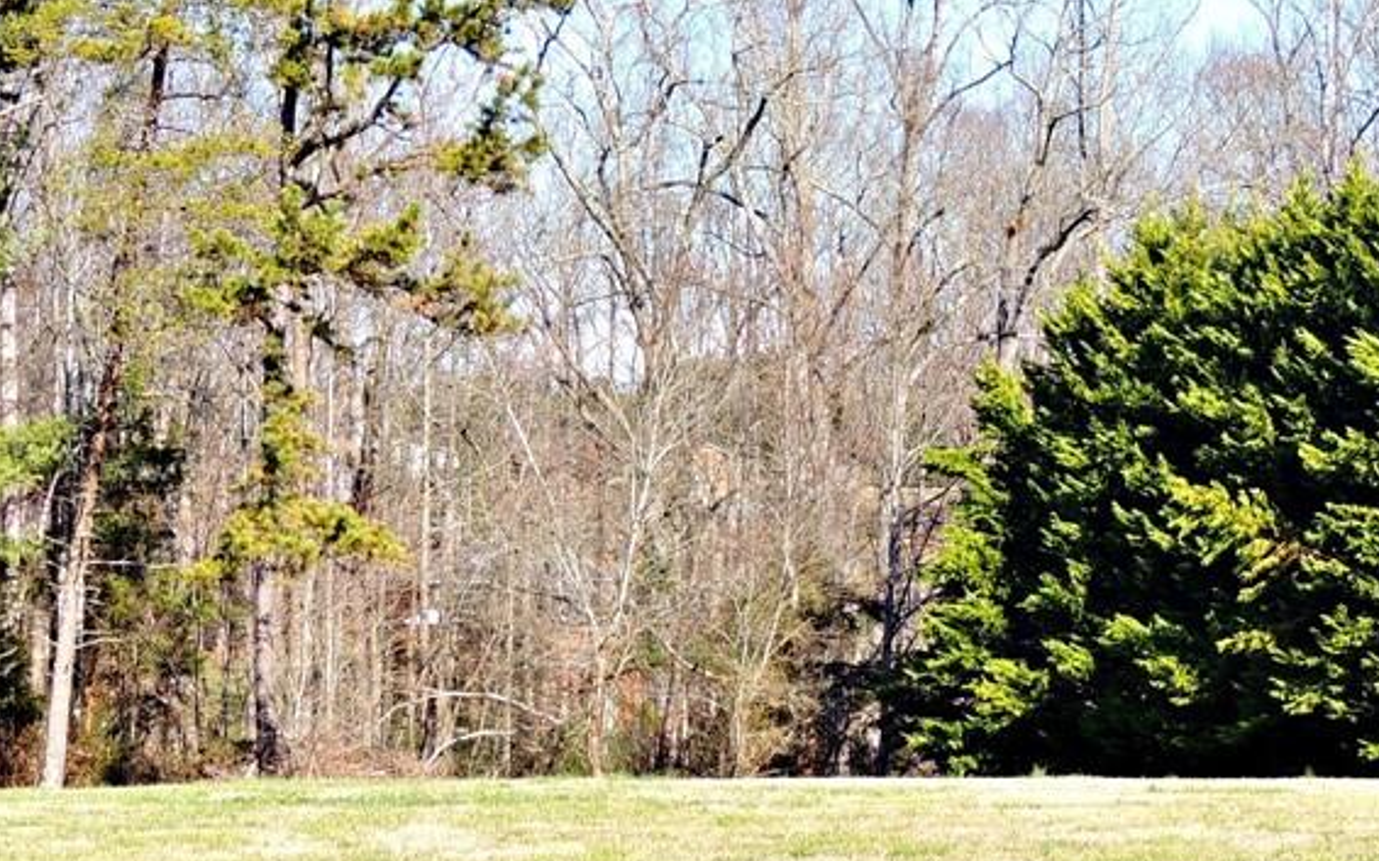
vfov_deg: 13.6
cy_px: 502
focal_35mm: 96
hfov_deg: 21.6
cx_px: 574
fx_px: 3608
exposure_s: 1/400
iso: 100
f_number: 3.6
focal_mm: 8.9
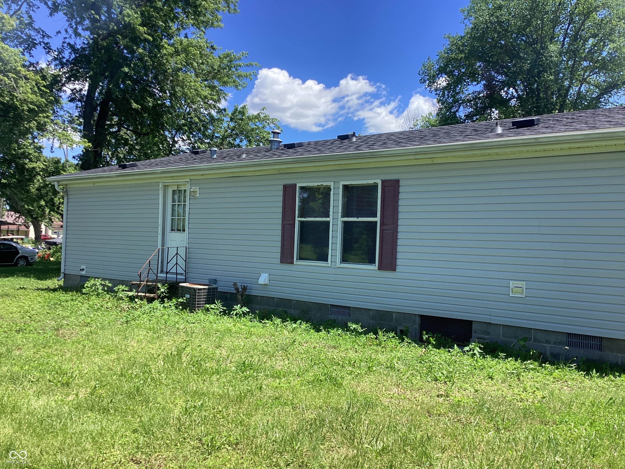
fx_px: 560
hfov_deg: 58.4
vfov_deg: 45.4
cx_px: 312
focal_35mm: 31
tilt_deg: -0.8
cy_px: 234
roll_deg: -1.7
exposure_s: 1/668
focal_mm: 3.3
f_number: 2.4
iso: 25
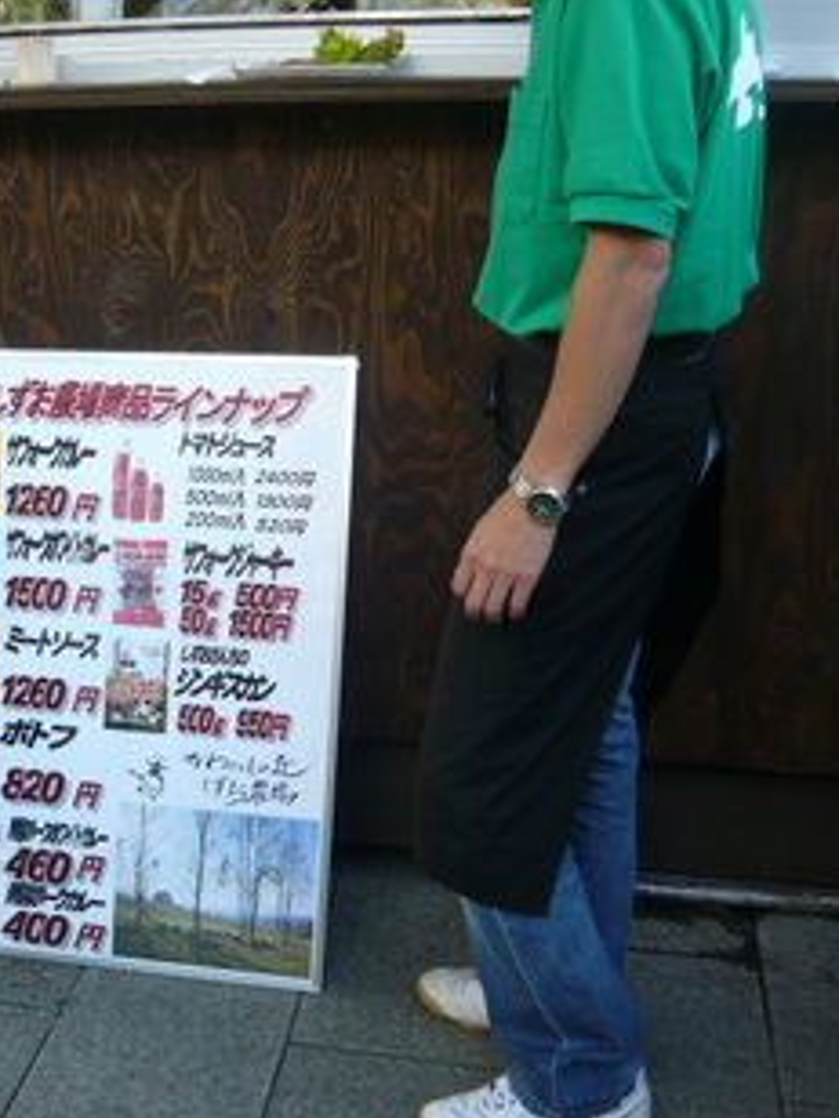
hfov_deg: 31.2
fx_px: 1454
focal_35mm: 45
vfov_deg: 42.1
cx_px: 142
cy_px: 564
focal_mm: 5.5
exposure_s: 1/60
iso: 100
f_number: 2.8
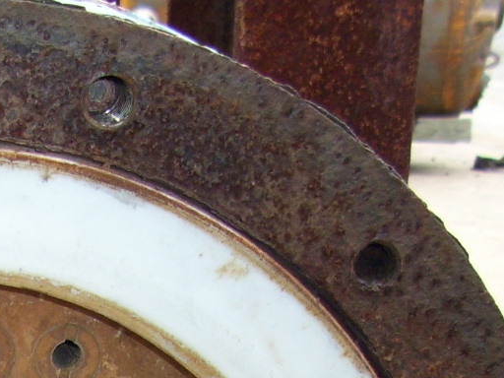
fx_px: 1980
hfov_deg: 14.2
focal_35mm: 136
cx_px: -25
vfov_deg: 10.3
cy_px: 662
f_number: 2.9
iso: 80
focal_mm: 5.7
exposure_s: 1/125
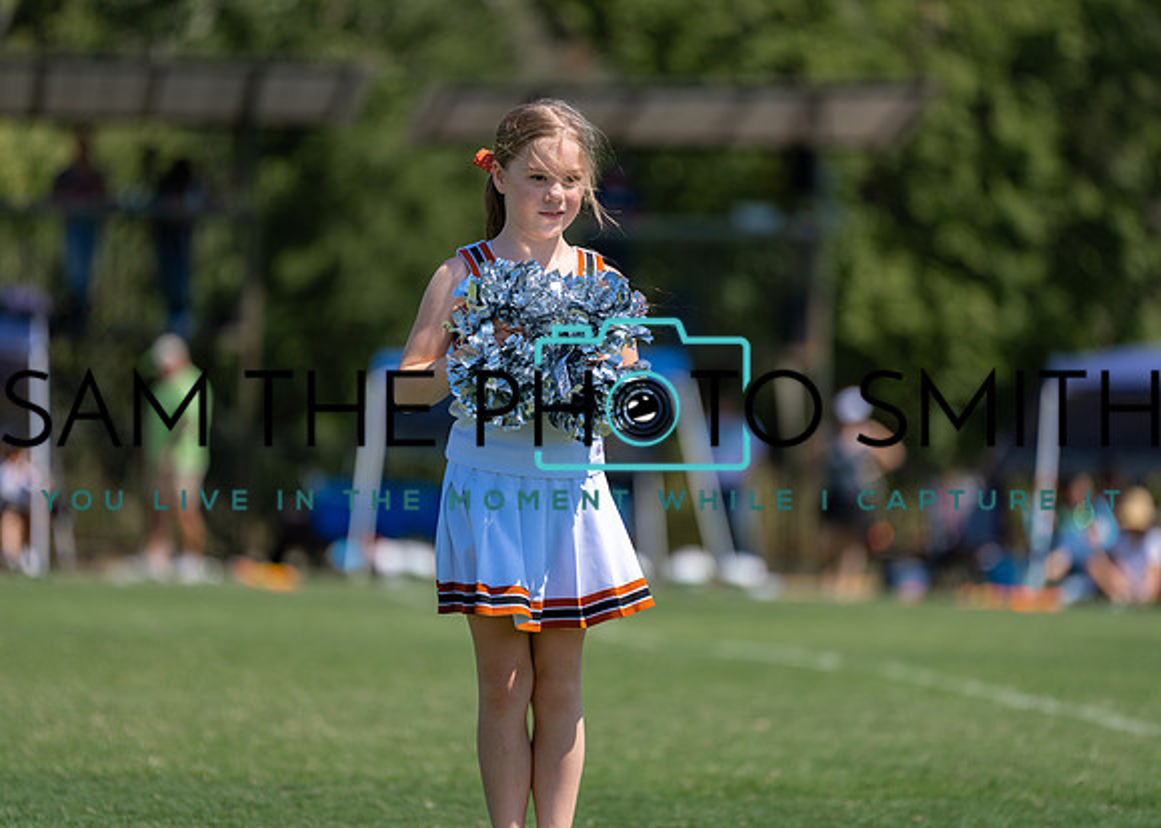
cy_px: 414
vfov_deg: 6.9
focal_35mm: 210
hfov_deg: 9.6
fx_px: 6920
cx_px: 580
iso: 100
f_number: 2.8
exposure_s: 1/2500
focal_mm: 200
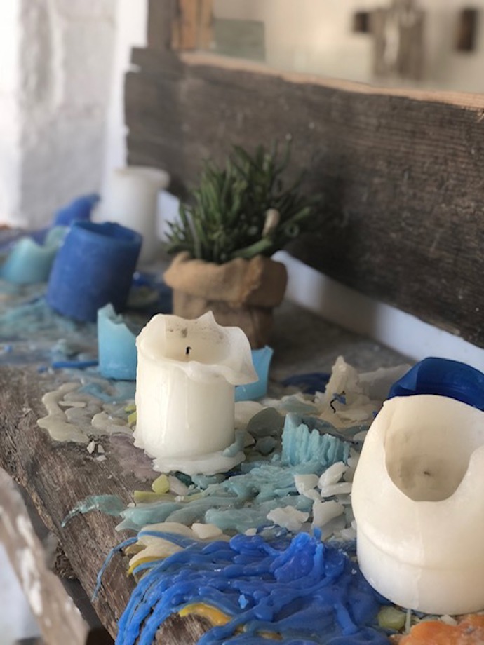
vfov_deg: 36.8
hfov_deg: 28.0
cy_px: 322
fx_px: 969
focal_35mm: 52
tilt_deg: -14.8
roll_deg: -4.7
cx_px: 242
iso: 32
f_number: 2.4
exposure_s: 1/60
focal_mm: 6
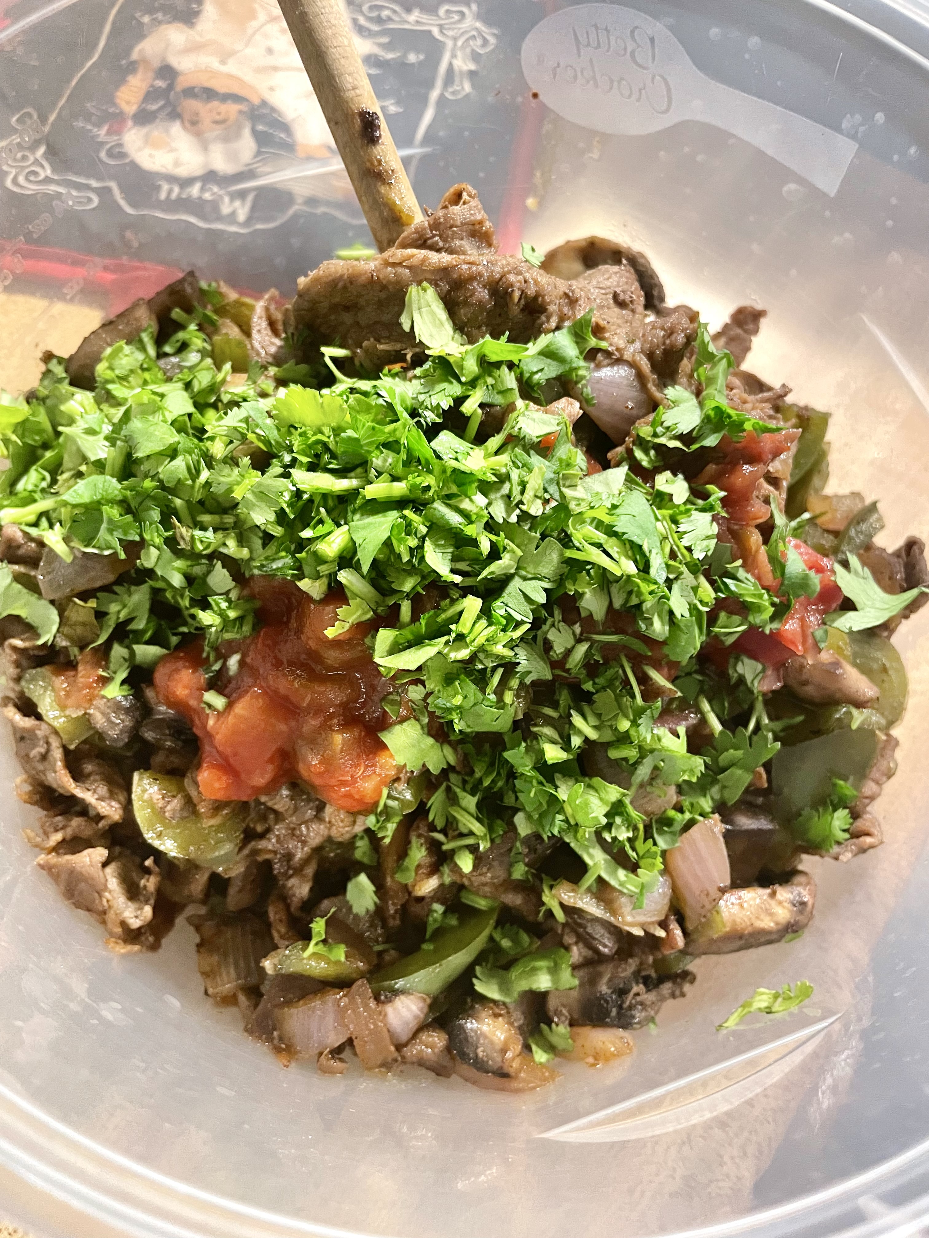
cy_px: 619
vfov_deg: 67.3
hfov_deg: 53.1
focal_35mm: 26
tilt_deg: -65.8
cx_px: 464
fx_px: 930
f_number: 1.6
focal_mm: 4.2
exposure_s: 1/30
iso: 500
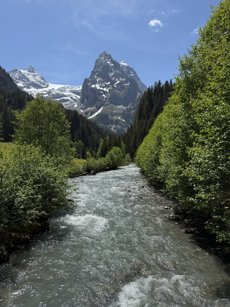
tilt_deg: +2.8
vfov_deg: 71.6
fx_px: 213
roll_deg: -1.3
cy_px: 154
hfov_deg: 56.8
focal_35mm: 24
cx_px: 115
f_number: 1.78
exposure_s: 1/5319
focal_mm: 6.76
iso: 80
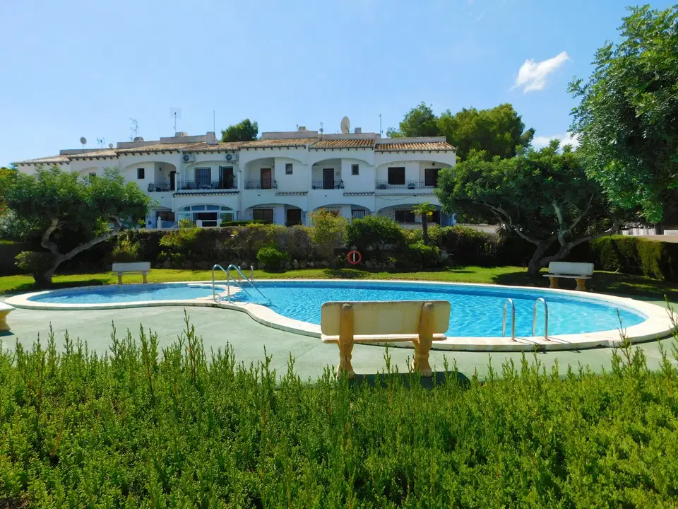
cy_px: 254
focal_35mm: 23
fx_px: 450
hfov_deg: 73.9
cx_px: 339
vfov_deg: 58.9
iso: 125
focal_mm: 4
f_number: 6
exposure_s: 1/500
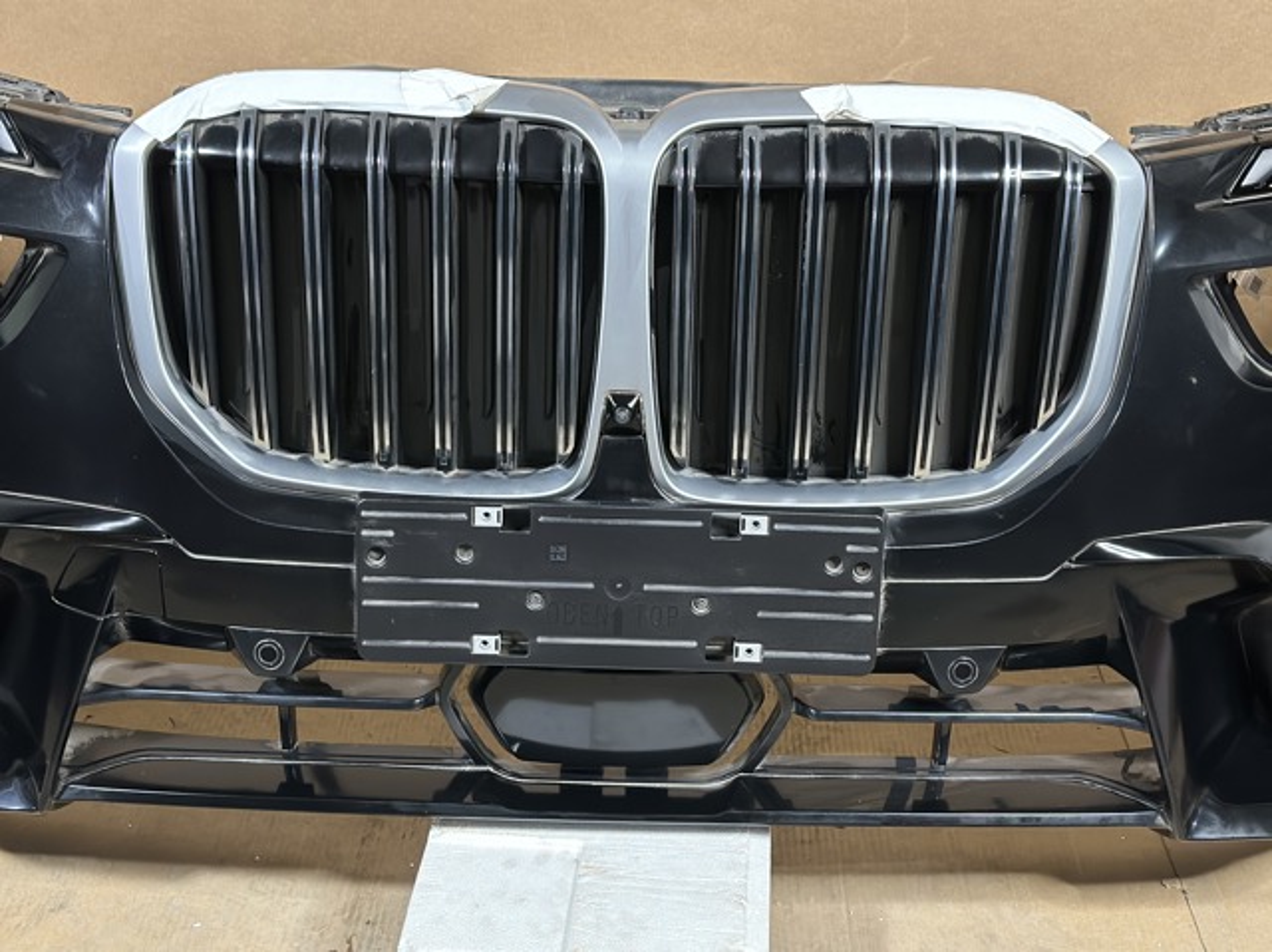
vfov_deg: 30.2
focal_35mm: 48
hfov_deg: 39.7
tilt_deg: -26.9
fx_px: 1762
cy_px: 476
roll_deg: -2.0
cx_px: 636
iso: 640
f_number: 1.78
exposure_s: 1/33
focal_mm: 6.86
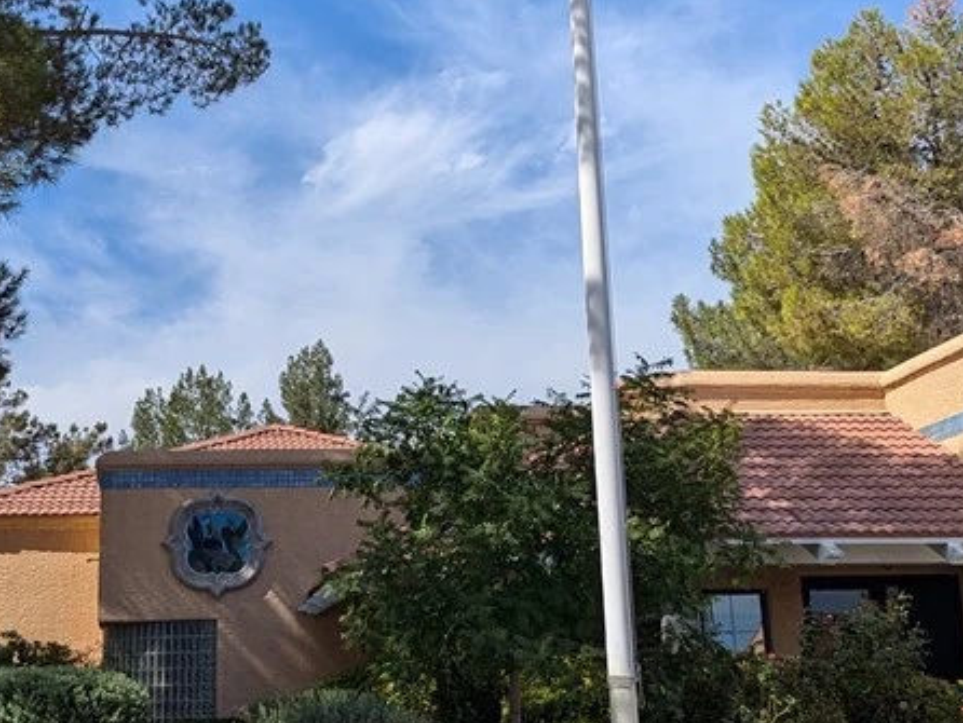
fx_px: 1531
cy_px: 291
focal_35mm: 55
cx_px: 364
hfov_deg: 34.7
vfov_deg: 26.5
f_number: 1.85
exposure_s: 1/2358
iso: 46
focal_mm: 6.81
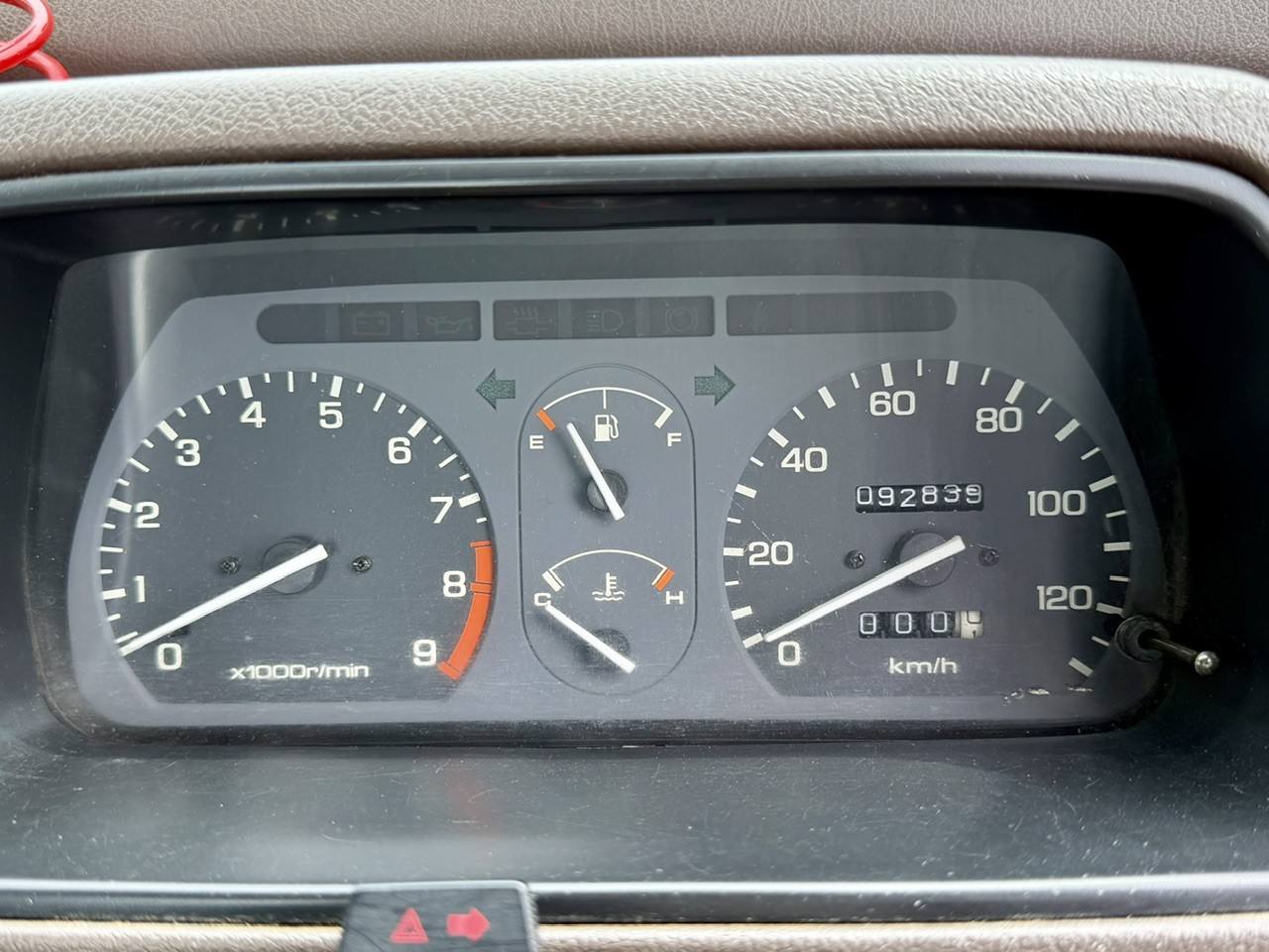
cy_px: 476
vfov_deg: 56.8
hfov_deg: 71.6
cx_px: 634
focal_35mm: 24
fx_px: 880
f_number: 1.78
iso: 80
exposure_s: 1/274
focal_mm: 6.76
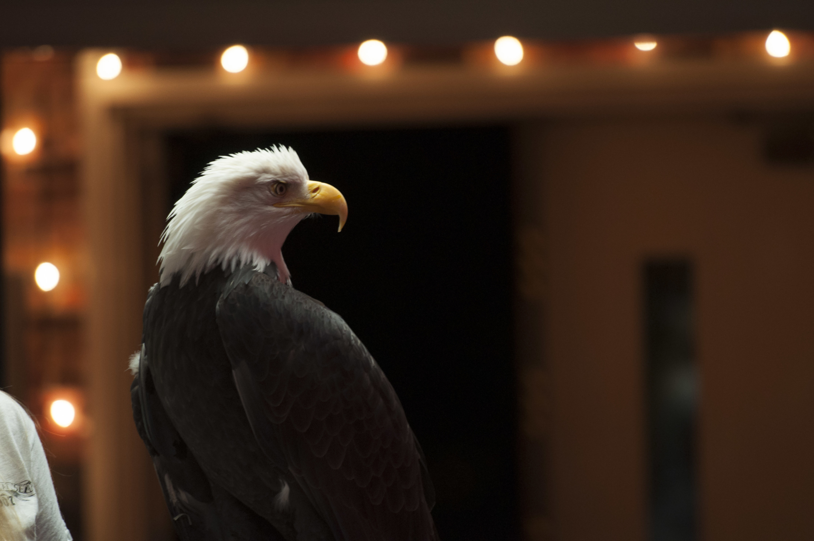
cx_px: 407
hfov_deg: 6.9
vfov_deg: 4.6
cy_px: 270
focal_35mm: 300
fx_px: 6775
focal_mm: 200
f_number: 2.8
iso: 800
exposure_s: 1/100
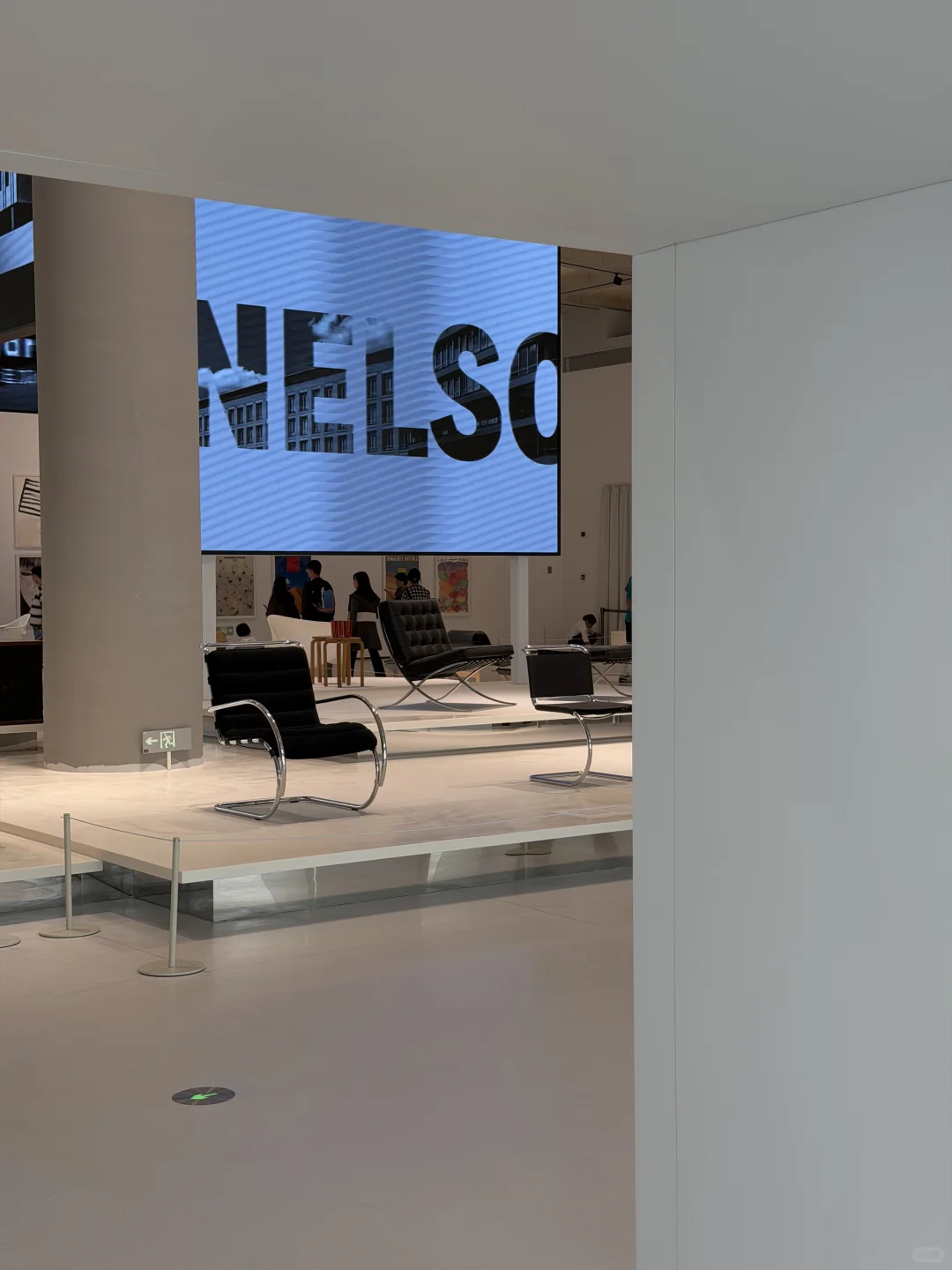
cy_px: 635
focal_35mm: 48
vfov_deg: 39.7
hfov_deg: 30.3
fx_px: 1760
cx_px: 476
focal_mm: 6.76
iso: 50
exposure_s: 1/212
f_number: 1.78
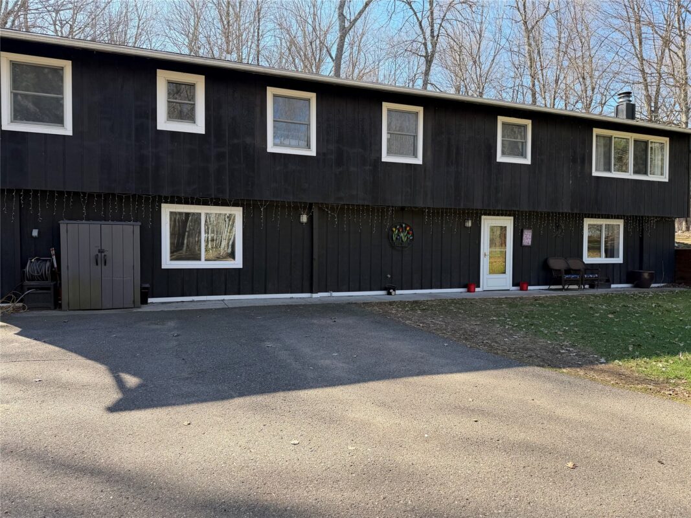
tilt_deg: -1.6
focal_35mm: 24
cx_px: 346
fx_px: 479
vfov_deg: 56.8
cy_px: 259
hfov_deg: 71.6
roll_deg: +0.3
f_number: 1.78
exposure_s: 1/735
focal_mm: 6.76
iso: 80
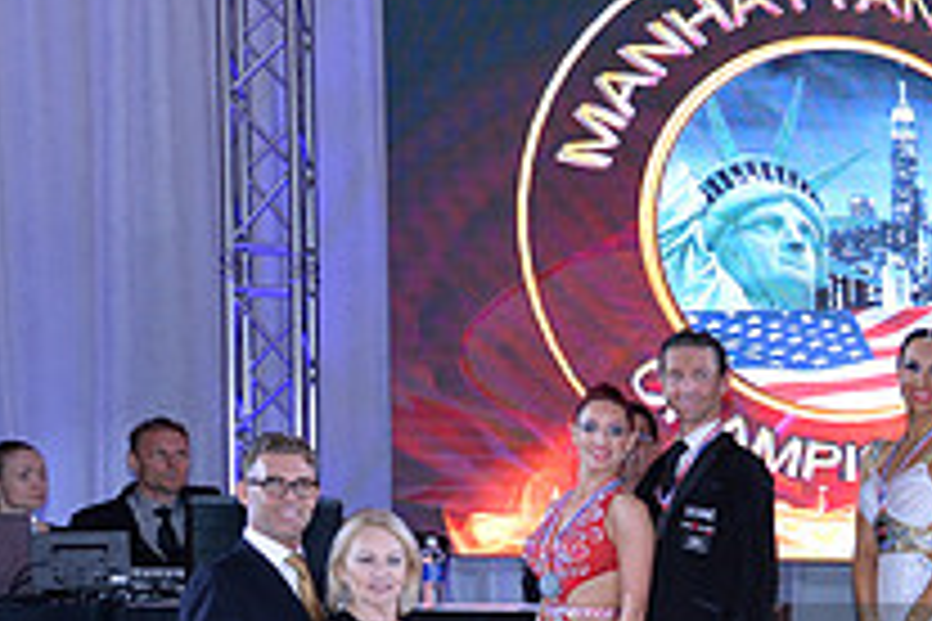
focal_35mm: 123
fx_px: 3184
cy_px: 722
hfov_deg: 15.7
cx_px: 1261
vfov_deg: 11.0
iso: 1600
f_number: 5
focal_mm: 44
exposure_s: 1/250
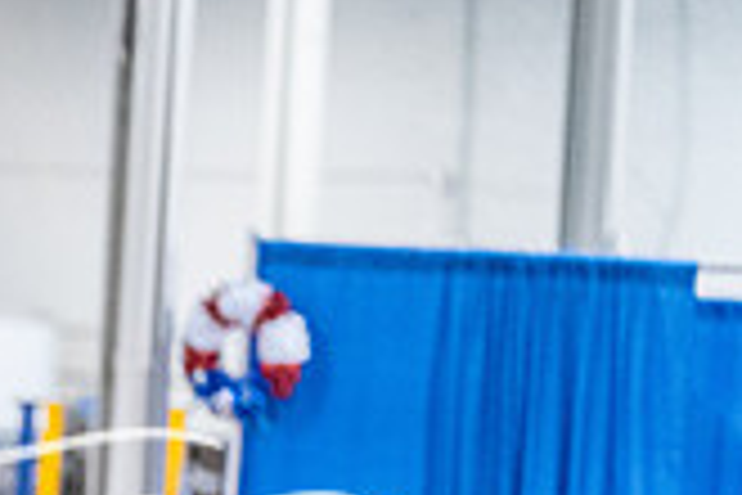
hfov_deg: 4.1
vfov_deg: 2.7
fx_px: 10305
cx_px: -373
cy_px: 853
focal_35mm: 500
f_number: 2.8
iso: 6400
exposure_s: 1/320
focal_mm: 142
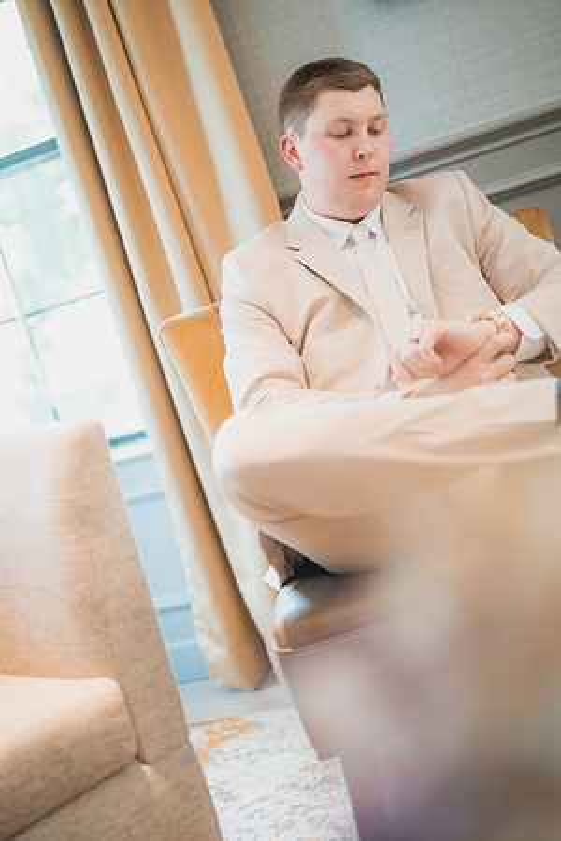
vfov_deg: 39.6
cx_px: 280
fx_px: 1169
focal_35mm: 50
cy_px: 420
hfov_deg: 27.0
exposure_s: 1/80
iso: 200
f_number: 1.4
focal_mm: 50
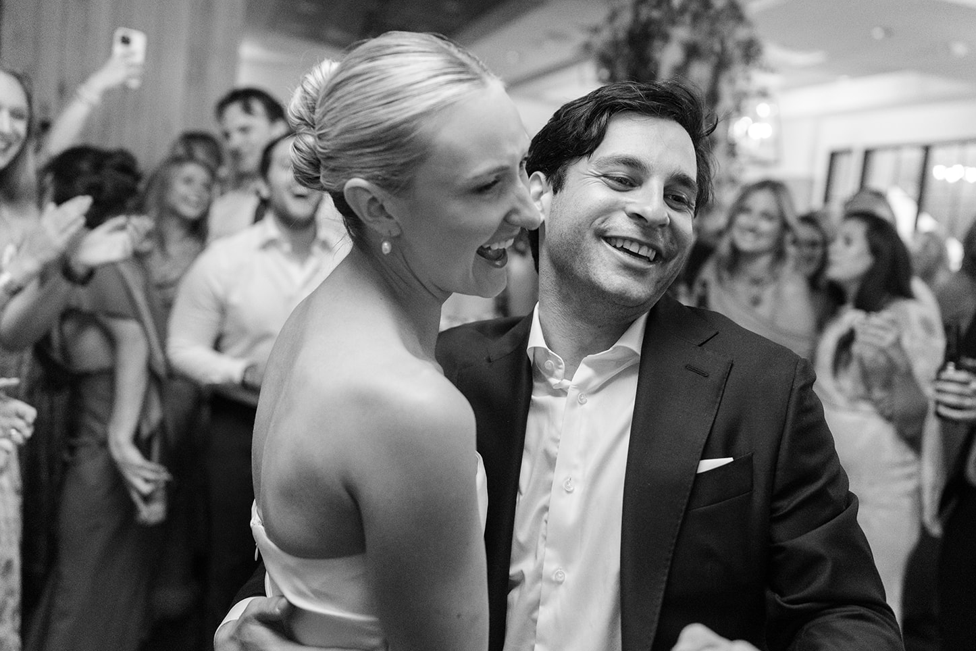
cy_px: 305
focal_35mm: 31
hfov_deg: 60.2
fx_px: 841
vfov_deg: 42.3
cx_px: 513
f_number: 2
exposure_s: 1/250
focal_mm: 28
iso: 2000
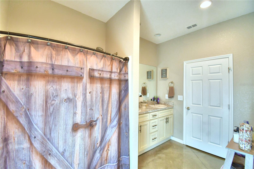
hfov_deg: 100.4
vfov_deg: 77.3
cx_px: 127
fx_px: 106
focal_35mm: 15
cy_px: 84
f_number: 4.5
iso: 720
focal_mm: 10
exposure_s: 1/30
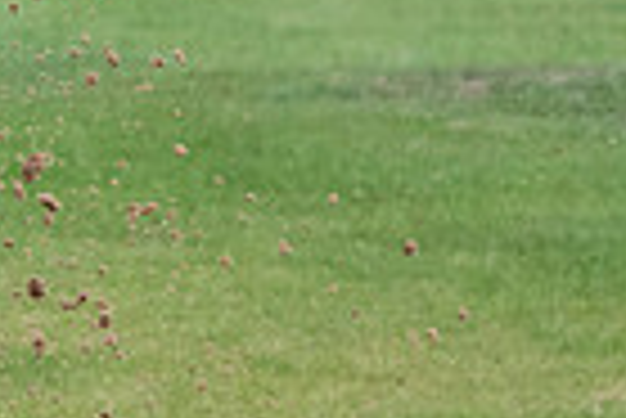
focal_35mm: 1941
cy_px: 227
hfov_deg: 1.1
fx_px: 33787
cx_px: -649
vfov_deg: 0.7
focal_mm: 310
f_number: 5.6
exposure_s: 1/1600
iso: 1250
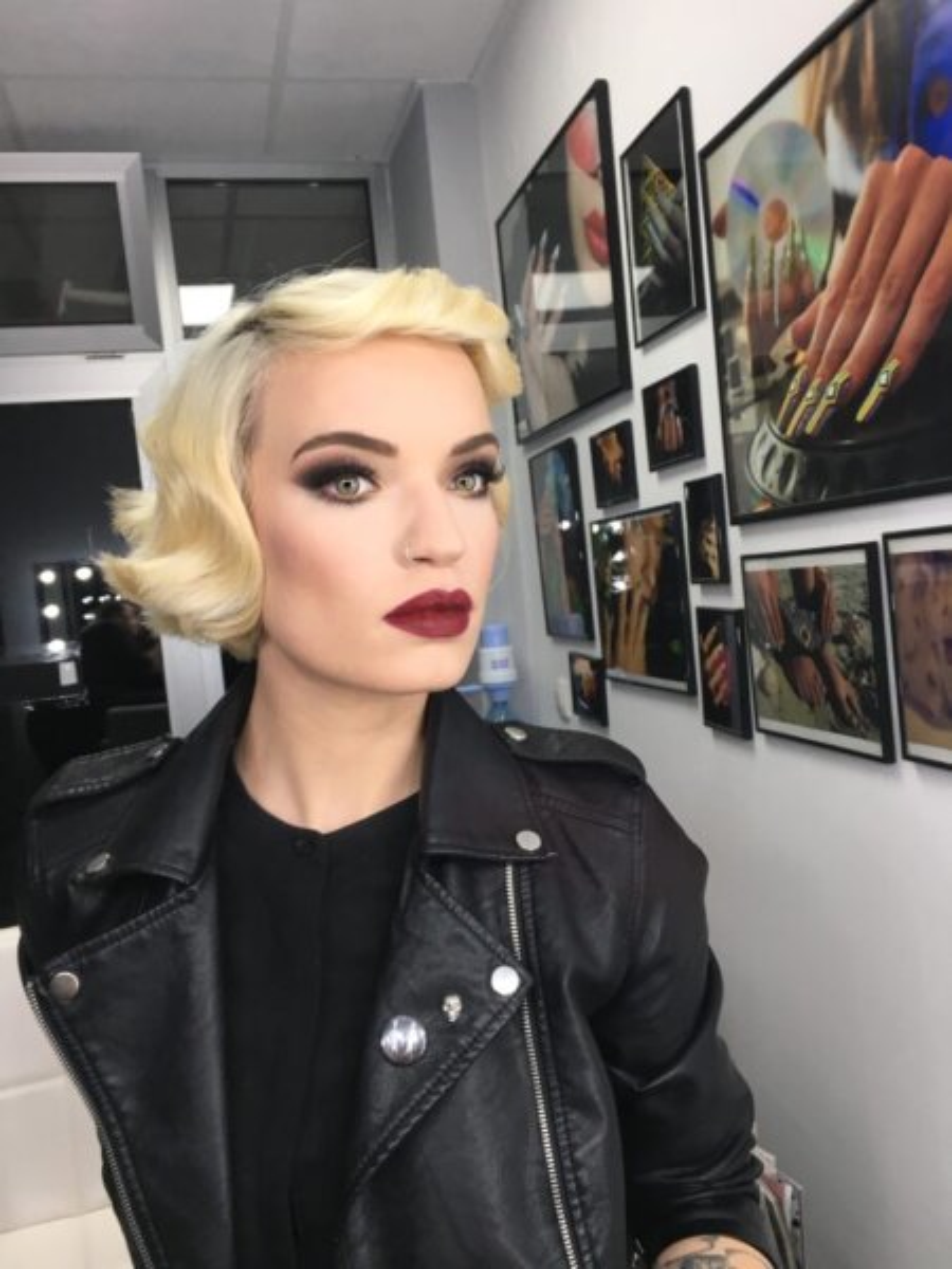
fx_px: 1063
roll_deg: +5.4
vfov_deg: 61.7
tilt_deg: -2.8
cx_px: 476
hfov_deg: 48.2
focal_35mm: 29
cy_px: 634
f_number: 2.2
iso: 32
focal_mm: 4.15
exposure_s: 1/33
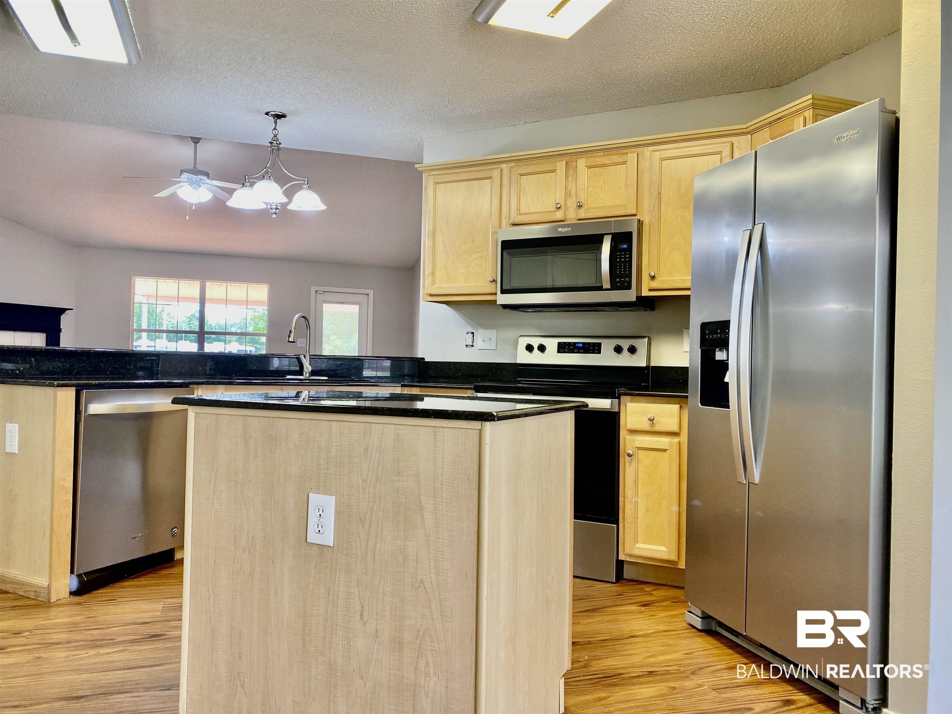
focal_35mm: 26
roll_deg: -1.4
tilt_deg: +0.3
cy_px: 357
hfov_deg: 67.3
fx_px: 715
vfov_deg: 53.1
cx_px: 476
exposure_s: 1/60
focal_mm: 4.25
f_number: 1.8
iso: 100
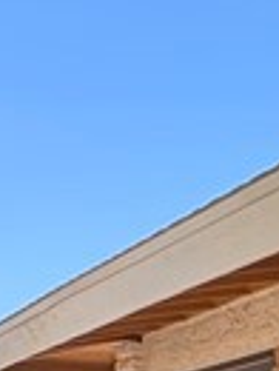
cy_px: 634
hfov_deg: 8.9
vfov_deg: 15.7
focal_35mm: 110
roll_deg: +0.7
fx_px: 1178
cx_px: 994
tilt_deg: -5.3
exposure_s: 1/253
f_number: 2.2
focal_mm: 2.22
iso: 40
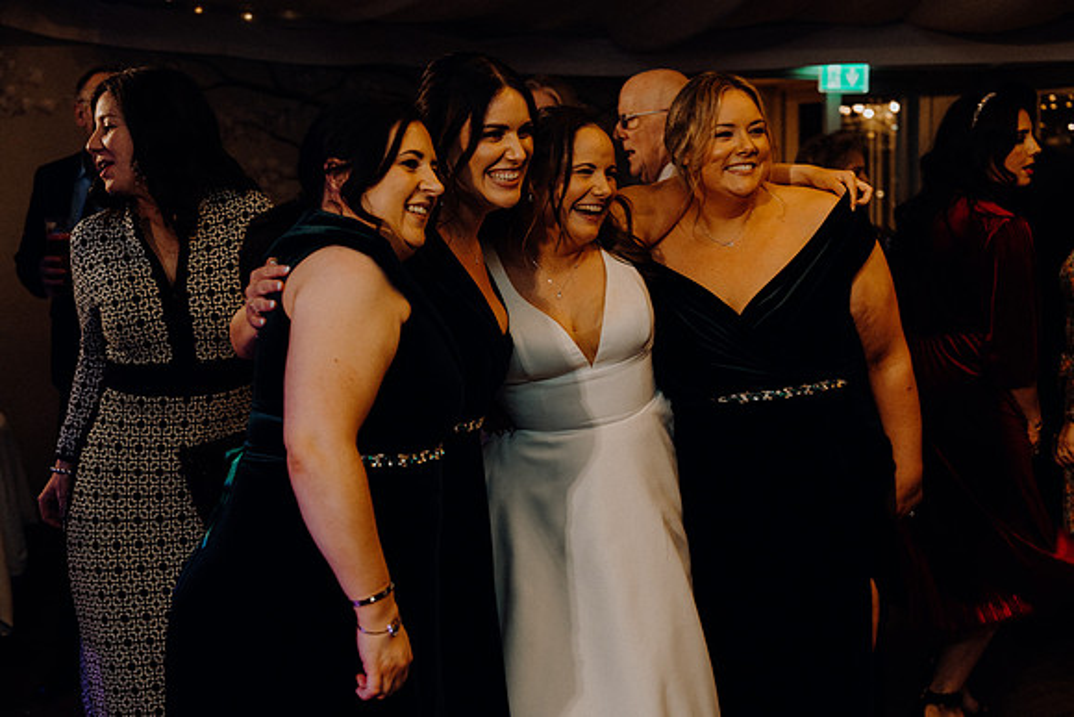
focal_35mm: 47
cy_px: 358
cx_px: 537
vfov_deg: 28.7
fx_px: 1402
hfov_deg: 41.9
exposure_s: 1/160
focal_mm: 47
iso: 2500
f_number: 3.5
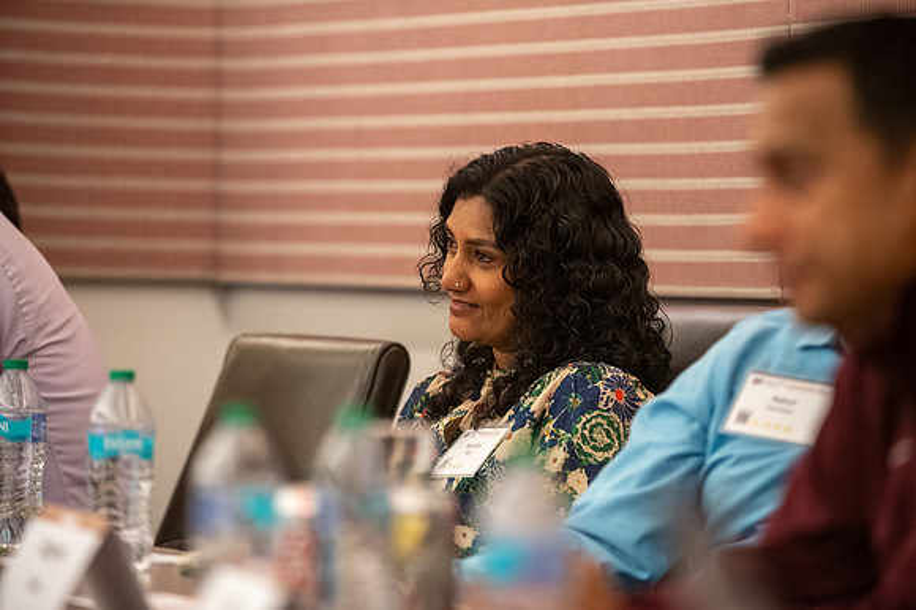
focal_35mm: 209
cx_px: 458
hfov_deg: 9.9
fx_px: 5302
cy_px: 305
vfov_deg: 6.6
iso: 2000
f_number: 2.8
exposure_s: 1/160
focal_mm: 200
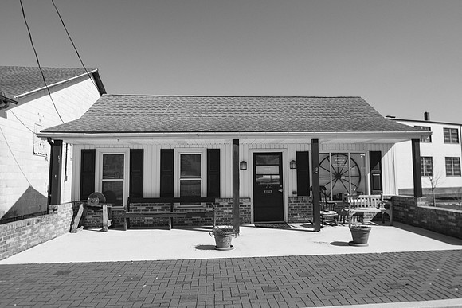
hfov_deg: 73.7
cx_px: 231
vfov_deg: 53.2
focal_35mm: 24
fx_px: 308
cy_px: 154
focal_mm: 24
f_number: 8
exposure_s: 1/200
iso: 64
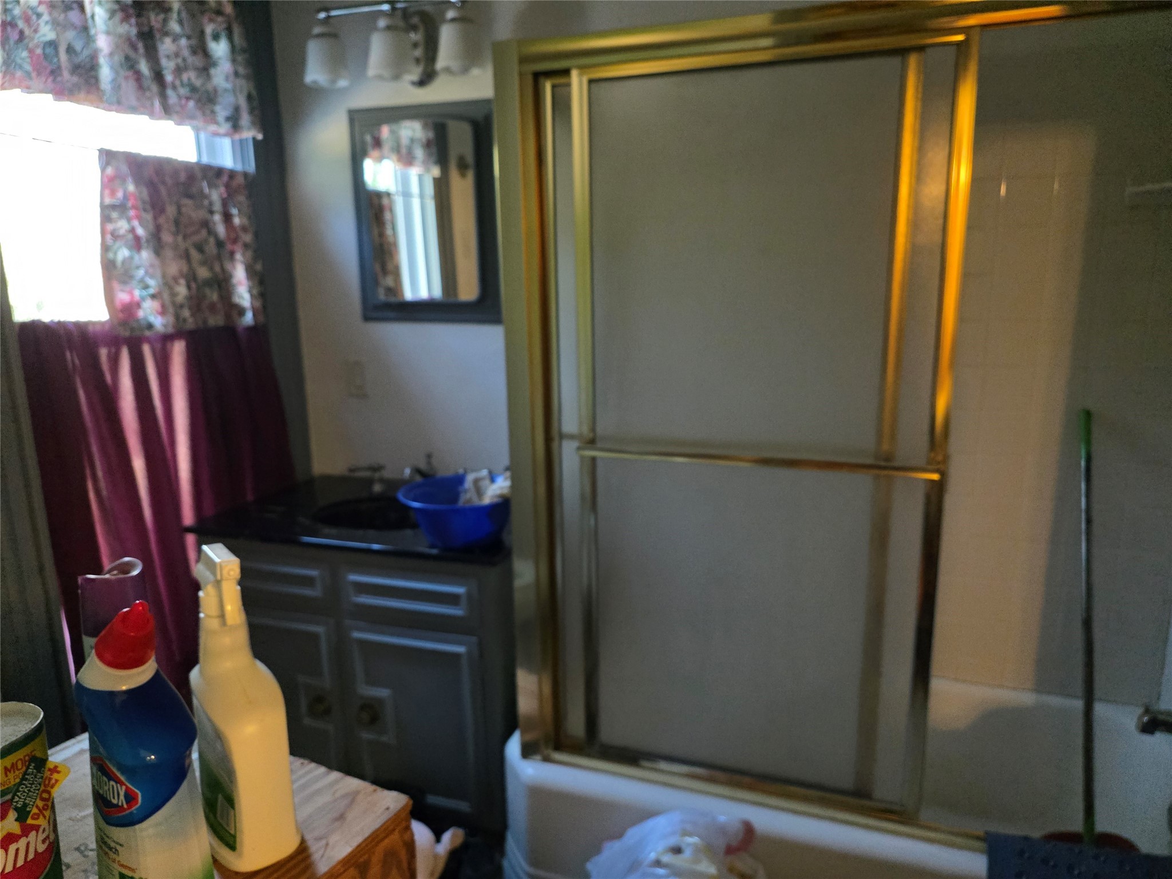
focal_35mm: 23
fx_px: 779
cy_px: 440
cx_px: 586
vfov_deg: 58.9
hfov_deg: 73.9
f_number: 1.7
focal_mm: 6.25
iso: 1600
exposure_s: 1/60
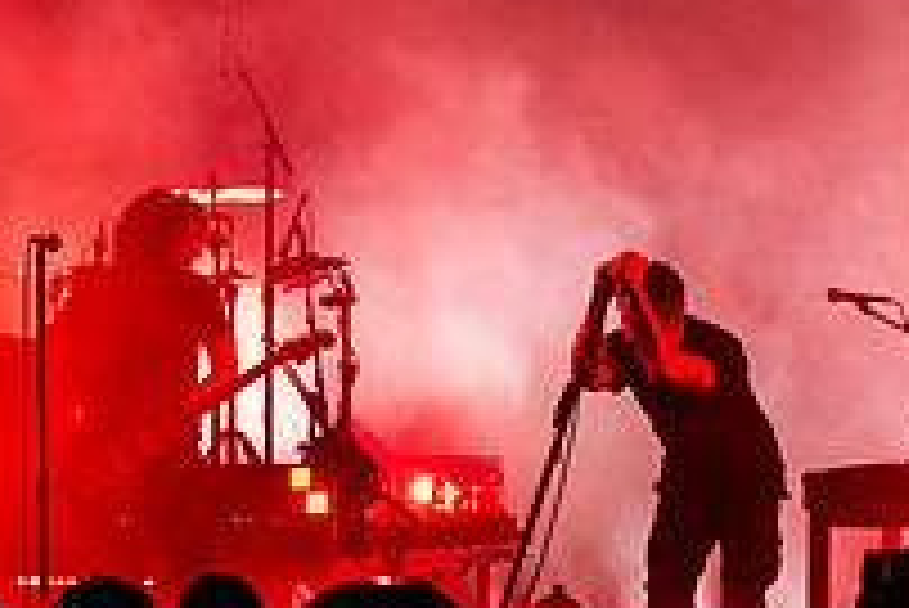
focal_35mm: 258
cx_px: 603
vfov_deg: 5.3
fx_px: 6519
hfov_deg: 8.0
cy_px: 227
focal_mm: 80
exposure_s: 1/320
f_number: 4
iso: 3200
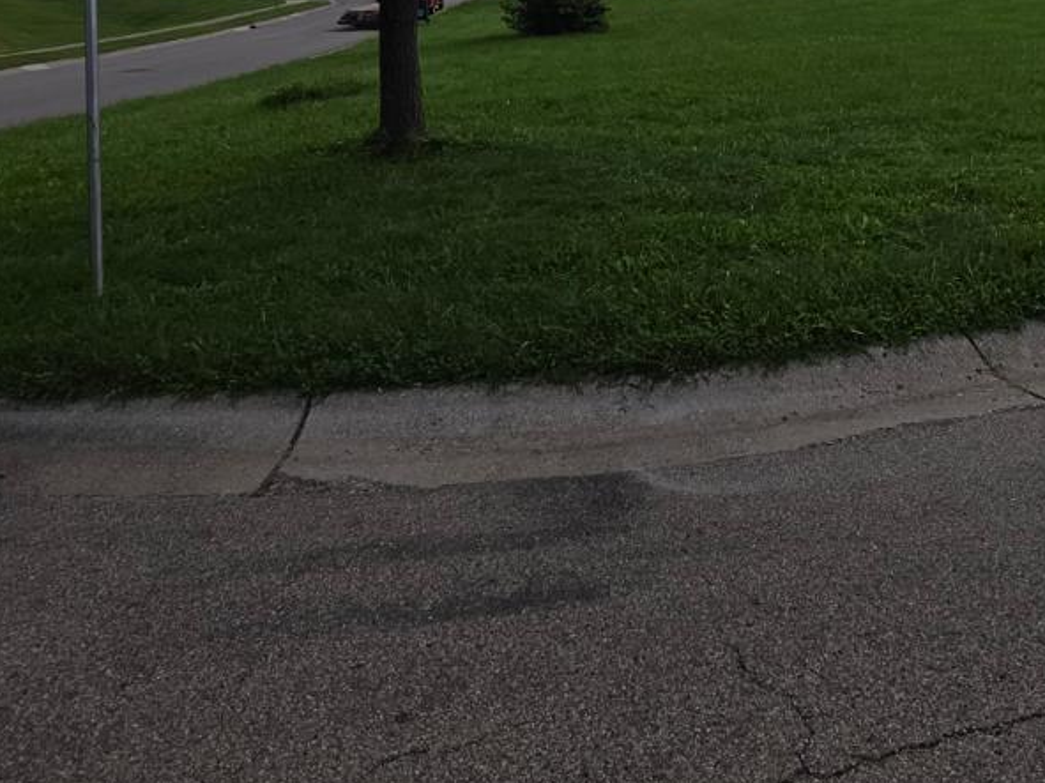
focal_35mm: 33
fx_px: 996
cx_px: 721
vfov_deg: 36.0
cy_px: -95
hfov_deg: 53.9
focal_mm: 2.2
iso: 20
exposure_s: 1/1894
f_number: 1.9
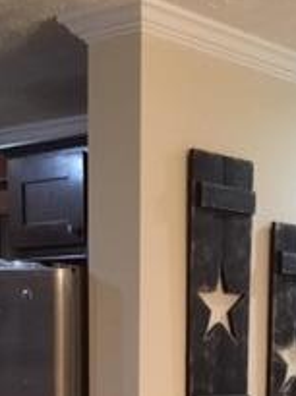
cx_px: 244
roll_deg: -2.7
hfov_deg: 15.1
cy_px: 547
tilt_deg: -9.0
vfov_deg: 18.5
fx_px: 1109
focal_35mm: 97
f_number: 2.4
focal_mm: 3.3
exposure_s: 1/30
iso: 160
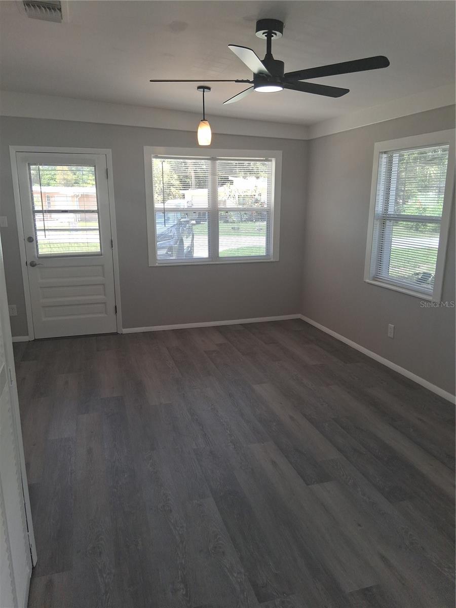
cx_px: 228
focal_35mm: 26
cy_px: 304
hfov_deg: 53.1
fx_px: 457
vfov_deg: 67.3
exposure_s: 1/100
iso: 64
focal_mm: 3.98
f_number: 1.8
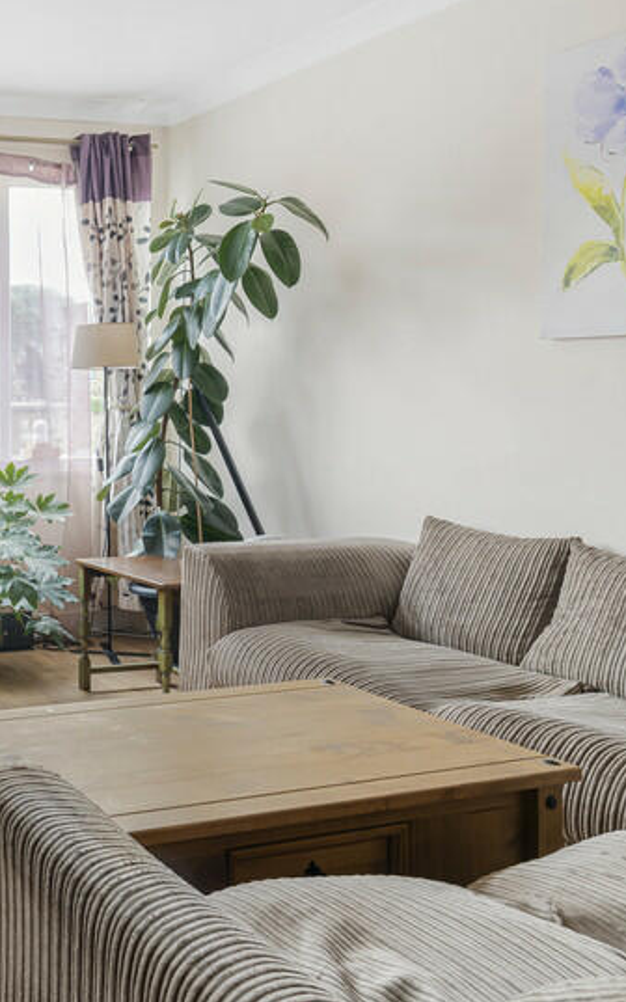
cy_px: 422
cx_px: -225
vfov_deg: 57.9
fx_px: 901
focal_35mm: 33
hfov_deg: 29.3
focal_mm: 17
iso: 200
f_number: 8
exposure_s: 1/2.5
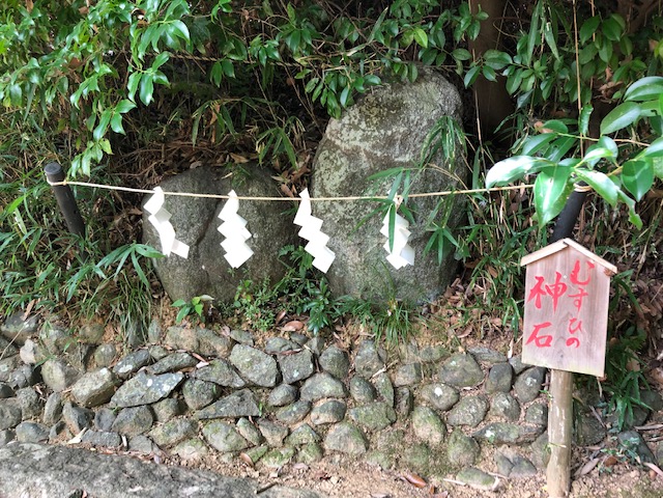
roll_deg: -1.5
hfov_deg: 63.4
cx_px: 332
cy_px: 249
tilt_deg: -6.7
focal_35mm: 28
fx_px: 536
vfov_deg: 49.7
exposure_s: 1/30
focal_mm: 3.99
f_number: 1.8
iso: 25
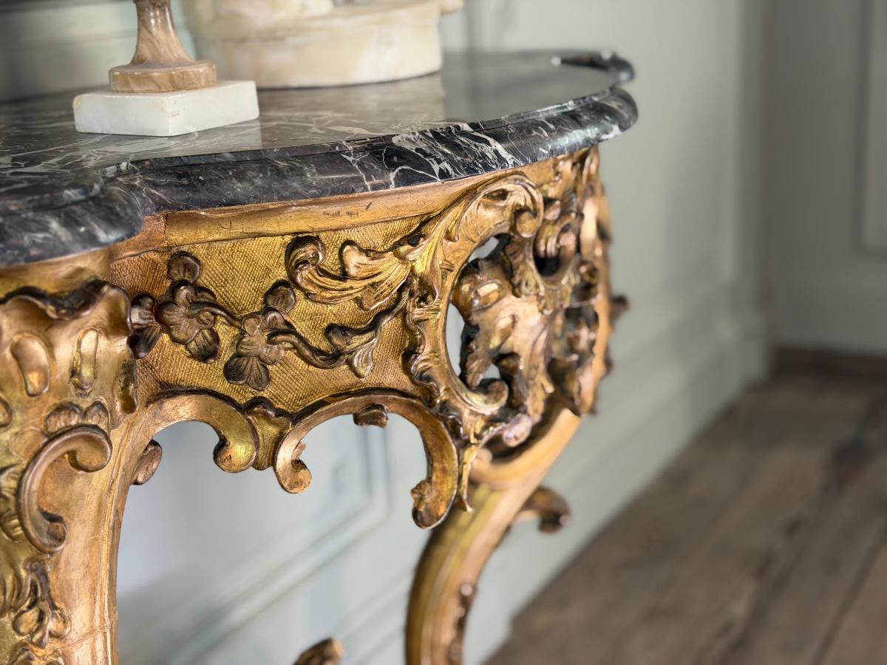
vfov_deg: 30.3
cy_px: 332
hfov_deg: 39.7
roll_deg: +3.7
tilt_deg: -17.2
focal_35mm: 48
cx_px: 444
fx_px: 1230
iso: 125
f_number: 1.78
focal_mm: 6.76
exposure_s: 1/50
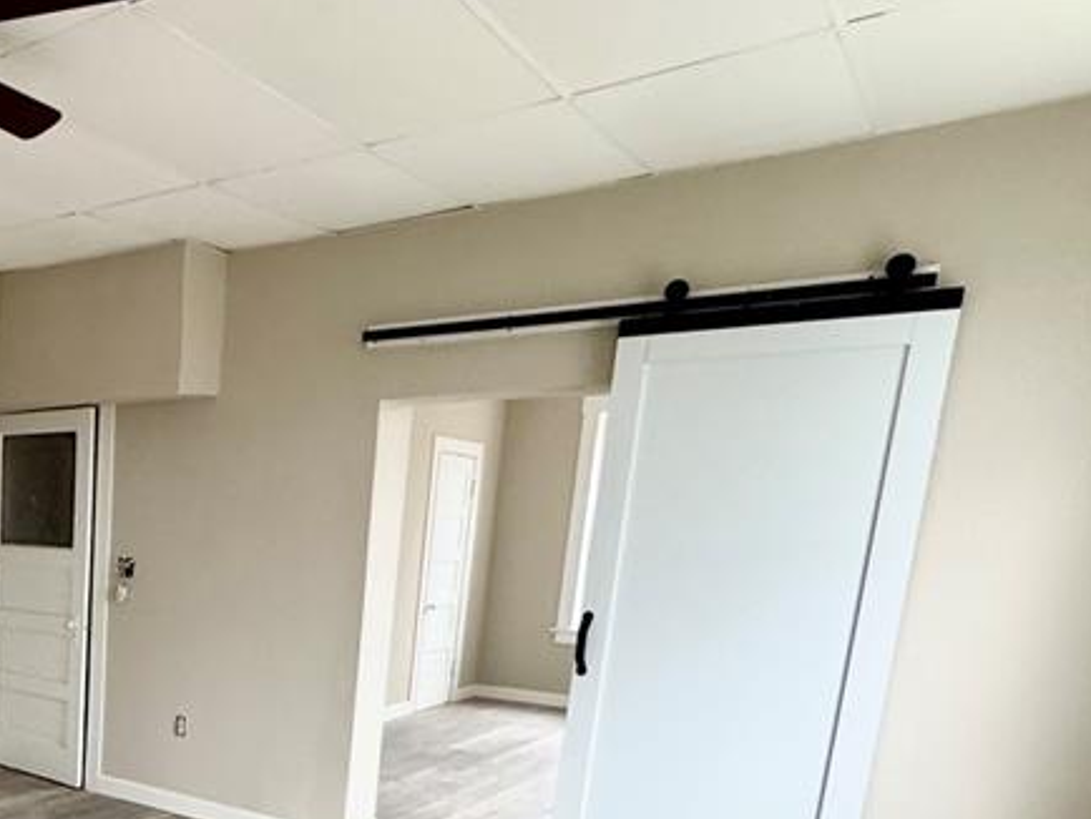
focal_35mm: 33
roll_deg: -1.2
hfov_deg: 46.8
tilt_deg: -10.8
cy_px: 721
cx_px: 15
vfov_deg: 40.1
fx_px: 1041
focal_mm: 2.22
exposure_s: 1/99
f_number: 2.2
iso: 320
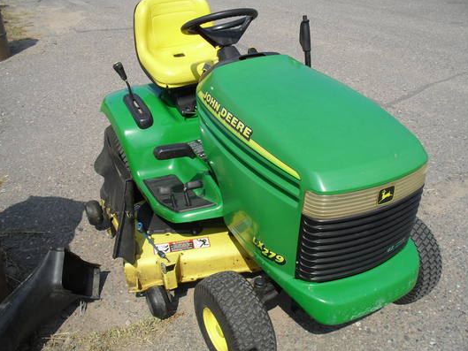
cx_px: 239
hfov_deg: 51.3
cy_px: 179
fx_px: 487
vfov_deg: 39.7
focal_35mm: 36
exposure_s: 1/180
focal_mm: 6.3
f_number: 8.4
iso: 100
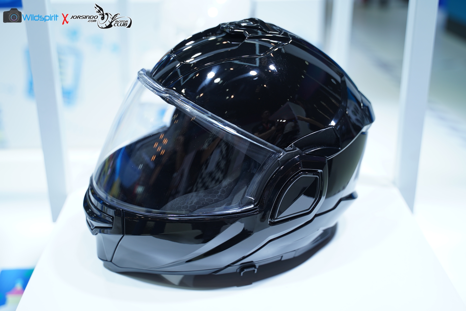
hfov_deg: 43.6
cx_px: 233
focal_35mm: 45
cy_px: 156
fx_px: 582
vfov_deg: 29.9
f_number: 2.8
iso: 100
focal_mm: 45
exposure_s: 1/200
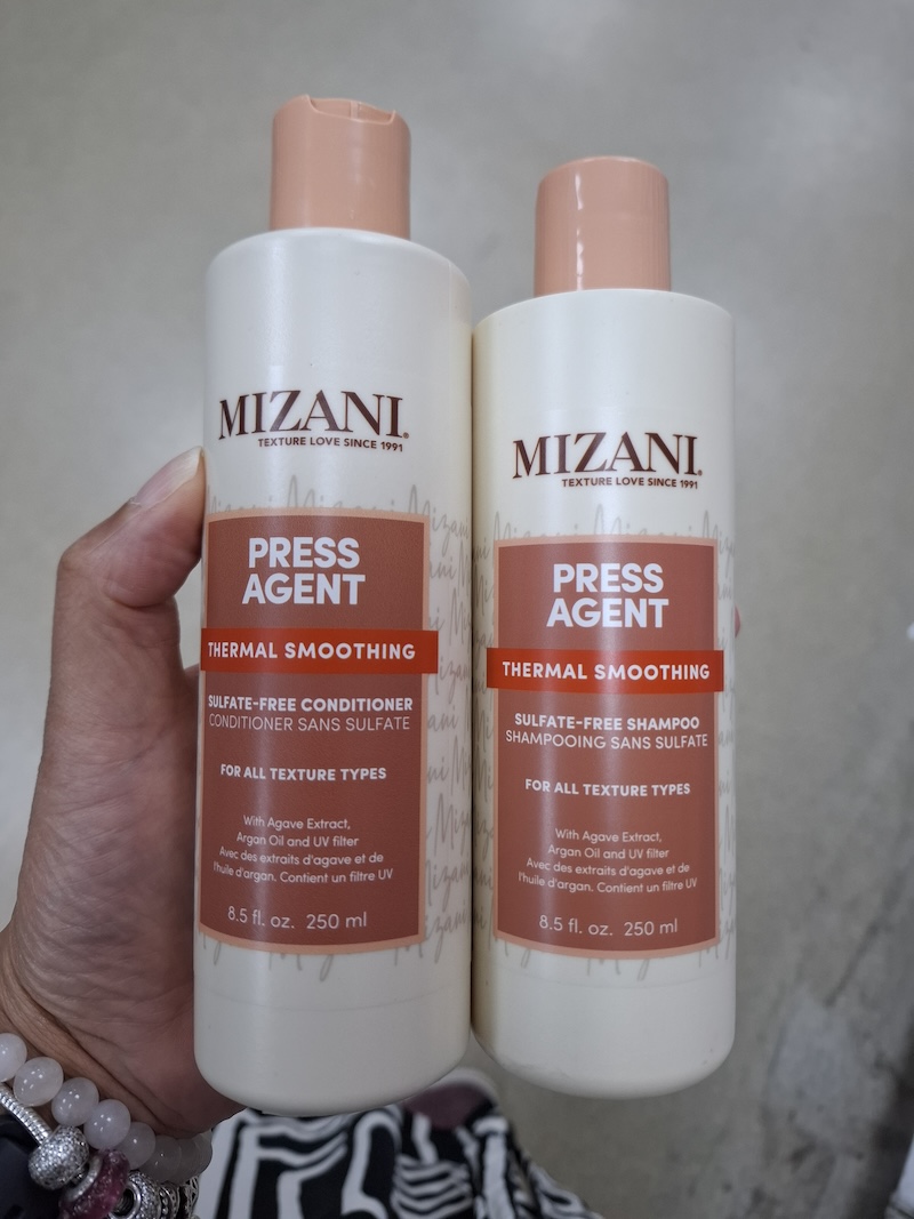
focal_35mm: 23
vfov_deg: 73.9
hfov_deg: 58.9
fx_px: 810
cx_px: 457
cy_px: 610
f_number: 1.8
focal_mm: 5.54
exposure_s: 1/100
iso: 200
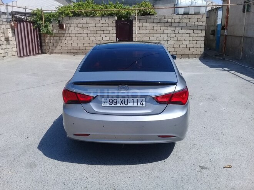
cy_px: 95
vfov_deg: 45.4
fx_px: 227
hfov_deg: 58.4
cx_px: 127
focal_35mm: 31
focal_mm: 3.3
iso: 50
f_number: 2.2
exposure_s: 1/1391
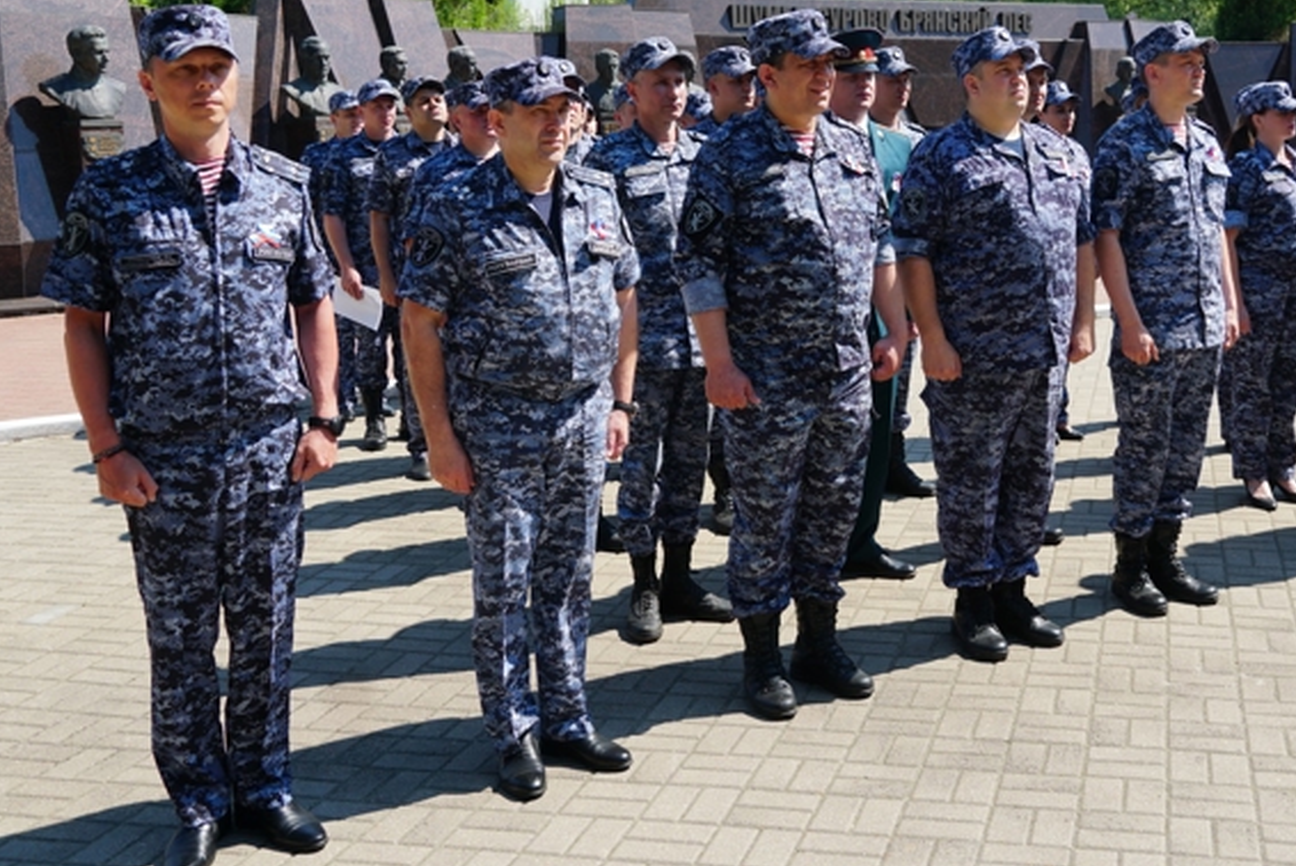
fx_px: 1501
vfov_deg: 32.0
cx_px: 844
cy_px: 307
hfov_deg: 46.1
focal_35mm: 42
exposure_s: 1/320
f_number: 5
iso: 100
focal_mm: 21
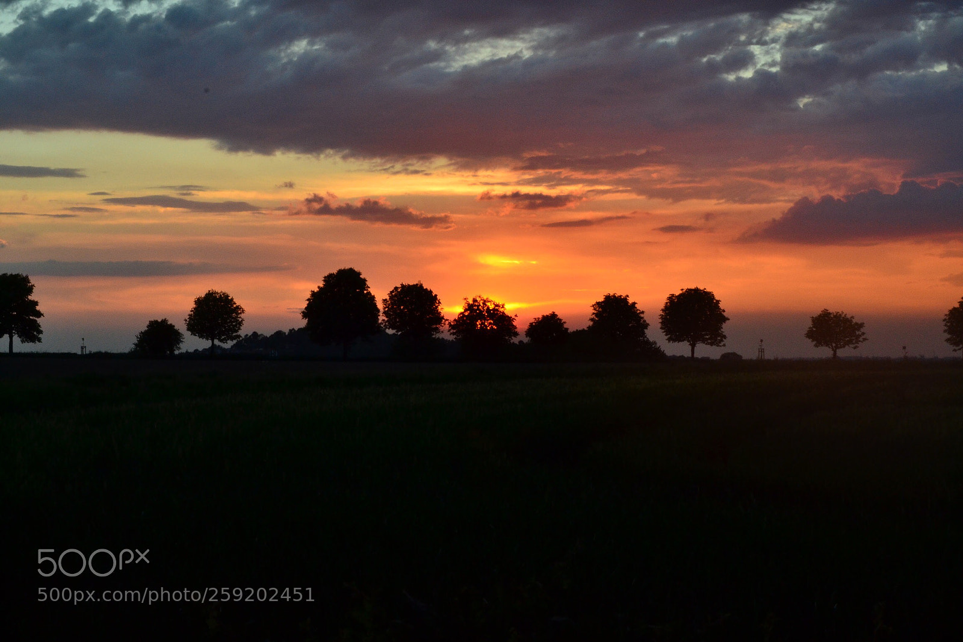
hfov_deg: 24.6
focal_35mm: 82
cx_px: 482
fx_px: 2206
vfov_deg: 16.5
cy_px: 321
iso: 800
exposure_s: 1/40
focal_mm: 55
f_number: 25
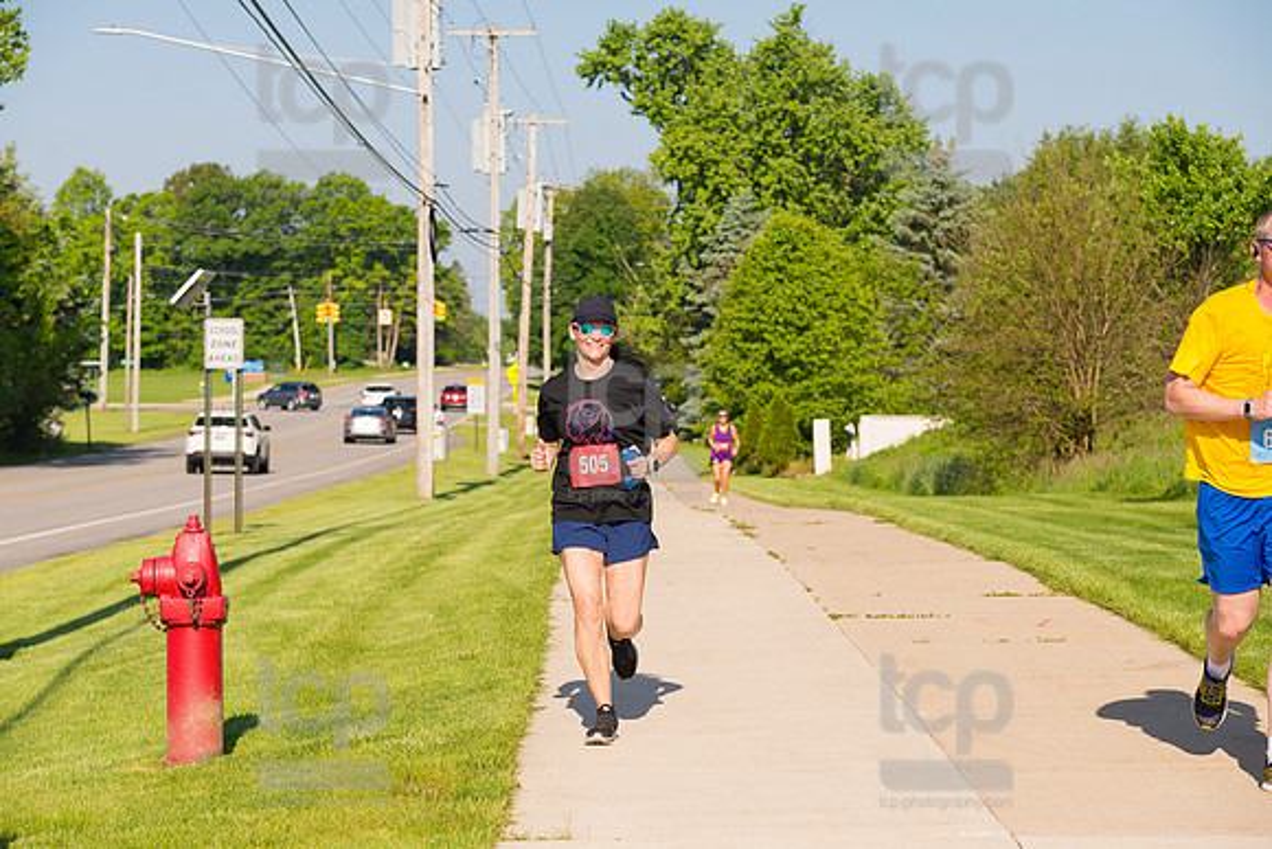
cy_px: 424
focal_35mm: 92
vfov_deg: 14.9
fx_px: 3251
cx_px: 636
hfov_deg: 22.1
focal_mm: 92
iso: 400
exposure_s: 1/2000
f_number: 5.6
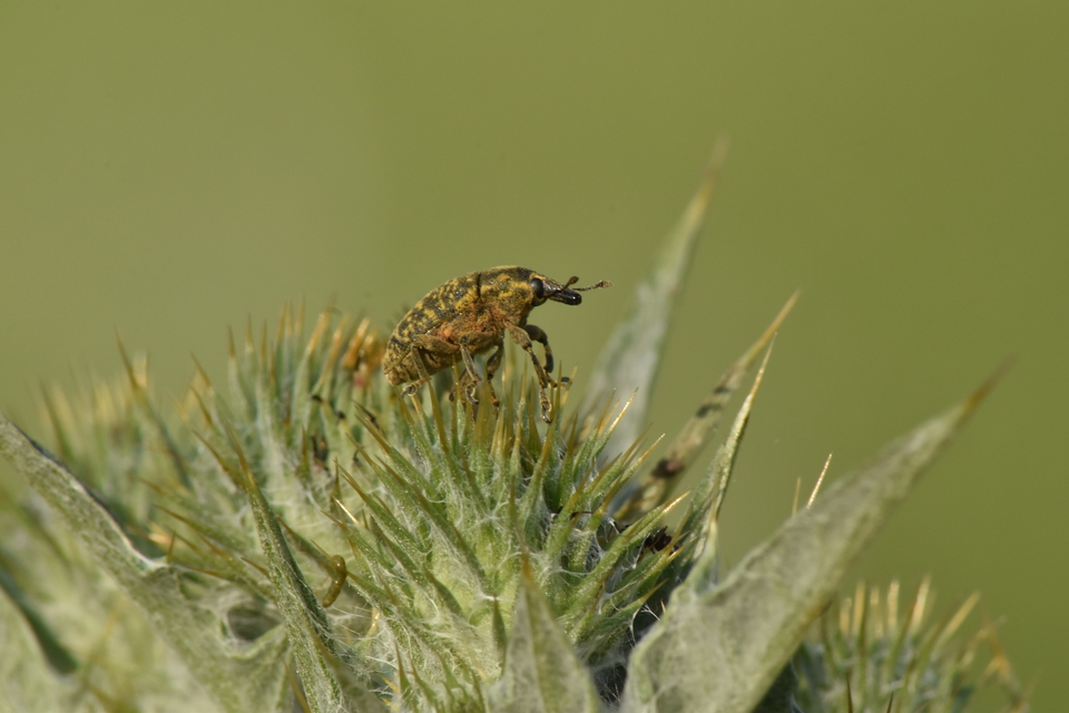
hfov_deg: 4.6
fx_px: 13361
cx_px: 534
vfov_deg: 3.1
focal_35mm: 450
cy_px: 356
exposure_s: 1/400
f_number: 22
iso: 500
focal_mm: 300
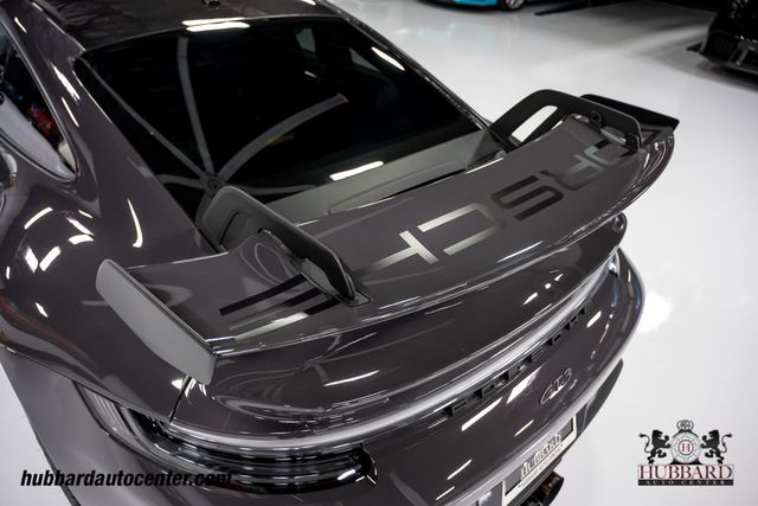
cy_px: 253
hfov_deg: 73.7
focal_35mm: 24
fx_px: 505
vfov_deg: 53.2
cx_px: 379
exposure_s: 1/60
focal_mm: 24
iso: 800
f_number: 4
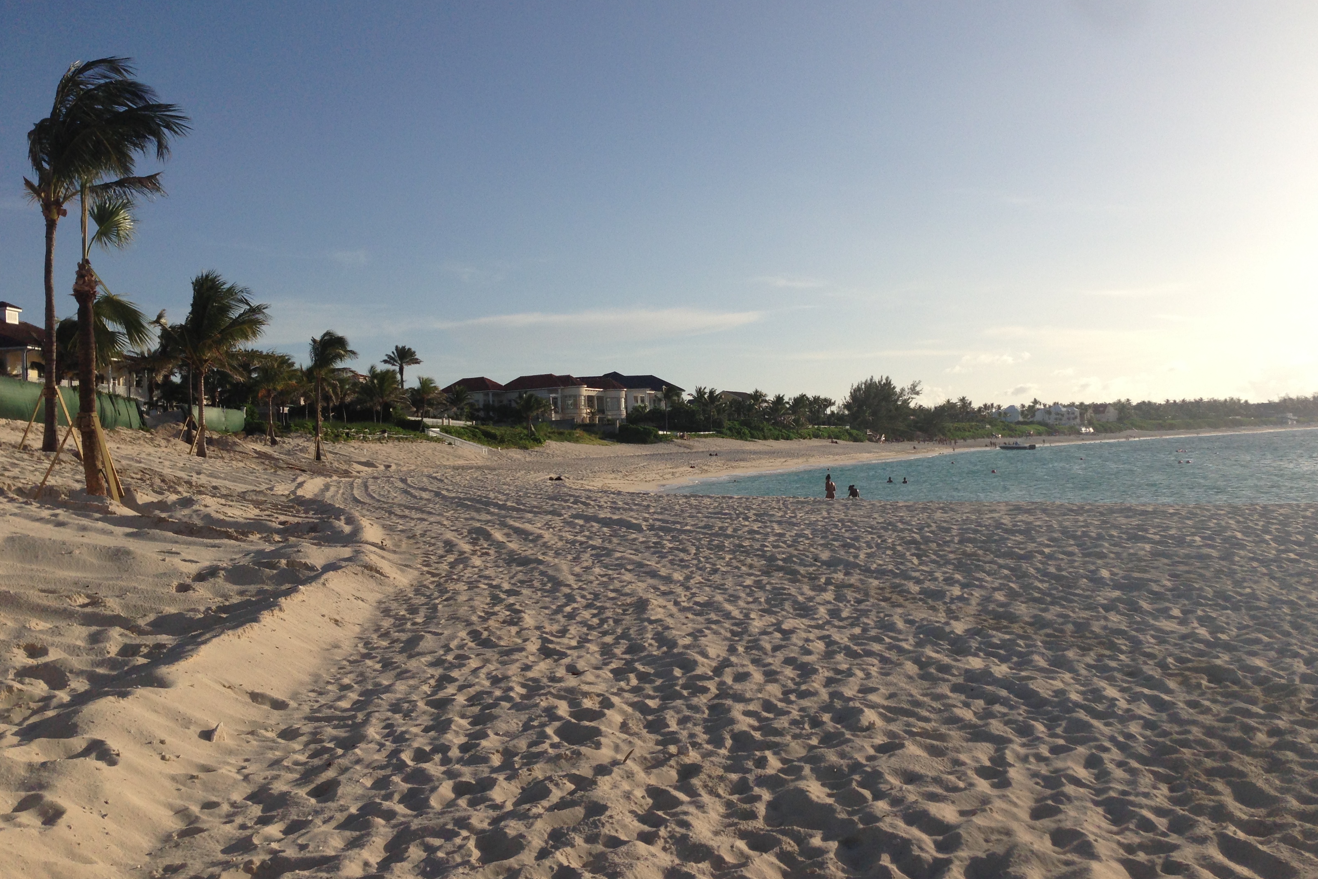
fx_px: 1281
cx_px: 661
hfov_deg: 54.4
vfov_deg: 37.8
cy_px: 409
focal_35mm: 35
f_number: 2.4
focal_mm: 4.13
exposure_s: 1/3195
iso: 50
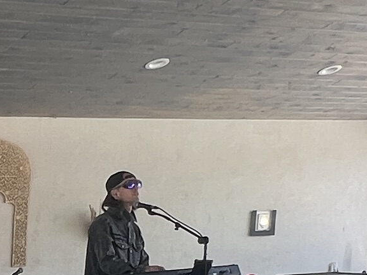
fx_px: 965
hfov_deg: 19.8
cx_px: -115
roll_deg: +0.4
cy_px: 358
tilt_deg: -12.3
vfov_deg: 15.5
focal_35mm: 91
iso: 40
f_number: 1.8
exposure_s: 1/120
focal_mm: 1.57
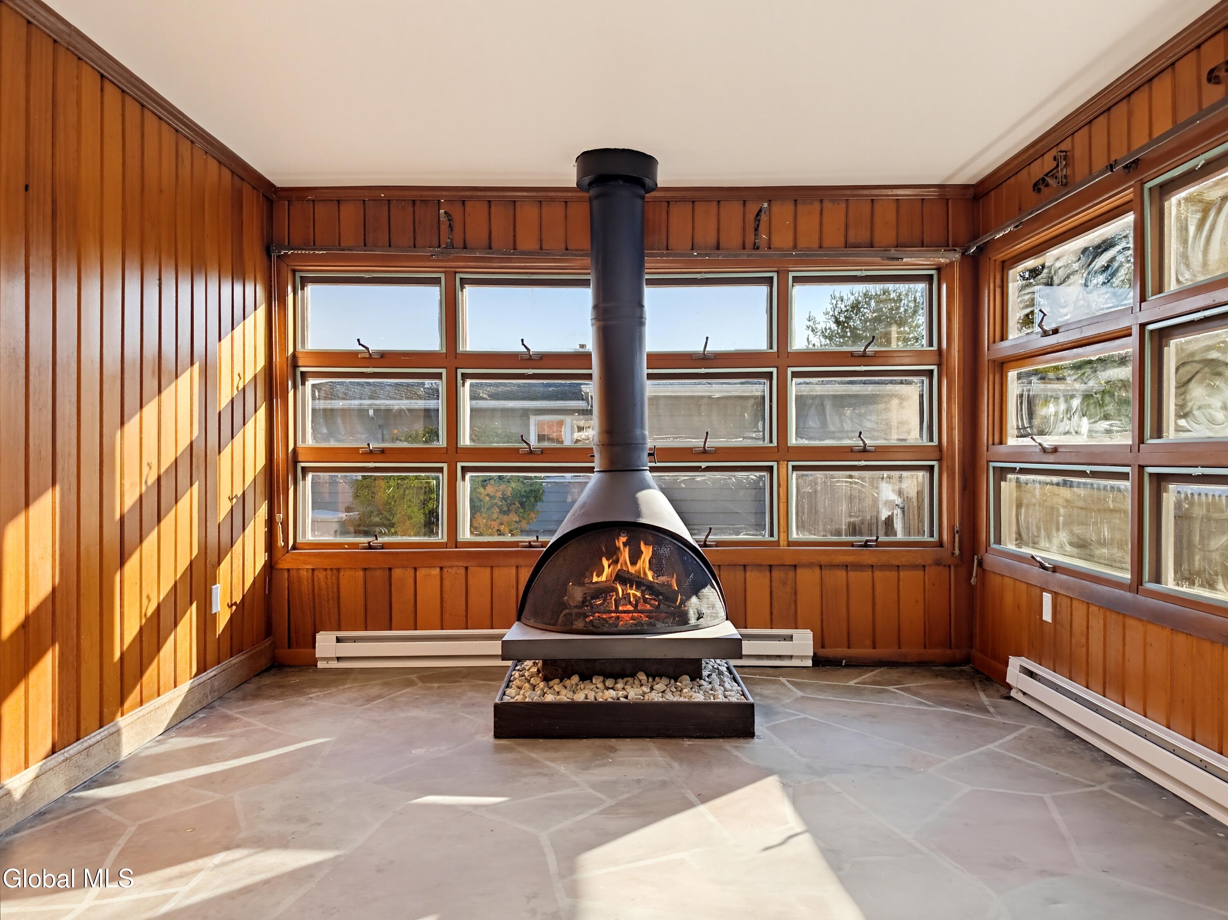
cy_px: 460
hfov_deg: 71.6
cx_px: 614
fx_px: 851
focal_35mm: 24
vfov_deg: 56.8
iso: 100
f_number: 1.8
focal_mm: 6.9
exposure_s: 1/435
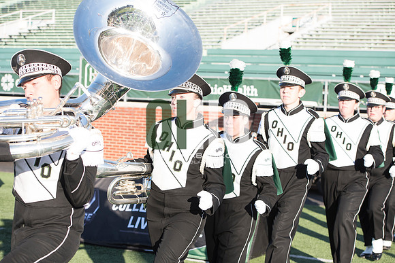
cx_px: 198
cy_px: 132
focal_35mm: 70
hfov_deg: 28.8
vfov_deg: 19.5
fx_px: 768
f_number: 5
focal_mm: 70
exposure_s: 1/800
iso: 320
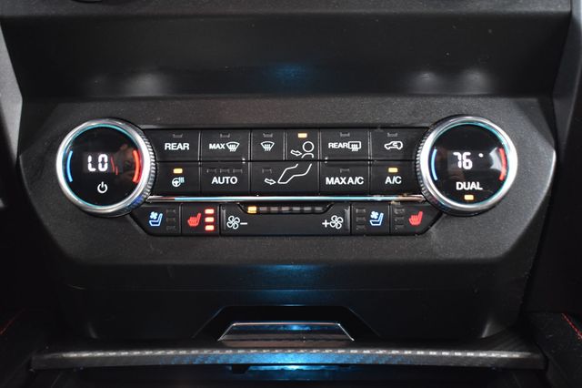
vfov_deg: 28.9
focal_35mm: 46
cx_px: 291
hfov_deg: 42.3
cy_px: 194
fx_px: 751
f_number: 4.2
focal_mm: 31
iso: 1600
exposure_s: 1/13
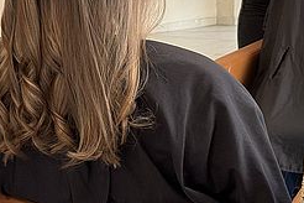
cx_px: 87
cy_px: -5
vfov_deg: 11.6
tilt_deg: -6.8
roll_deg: +1.2
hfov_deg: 17.4
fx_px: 988
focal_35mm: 117
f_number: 1.78
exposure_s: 1/77
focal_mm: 6.76
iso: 100
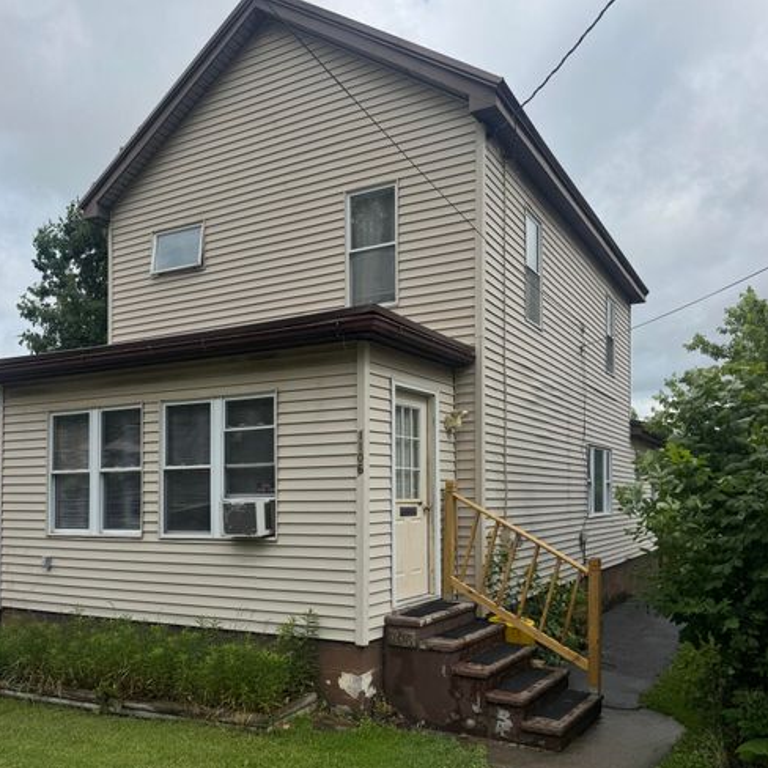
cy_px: 471
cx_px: 386
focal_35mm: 29
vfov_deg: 55.1
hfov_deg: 55.6
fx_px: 728
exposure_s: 1/7092
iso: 80
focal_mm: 6.76
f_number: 1.78
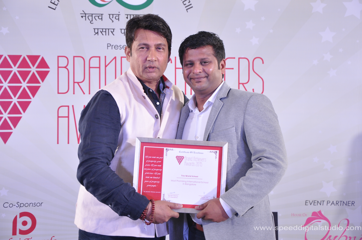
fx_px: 783
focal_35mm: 78
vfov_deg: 17.4
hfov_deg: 26.0
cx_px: 181
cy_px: 120
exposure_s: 1/100
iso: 640
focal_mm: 52
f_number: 5
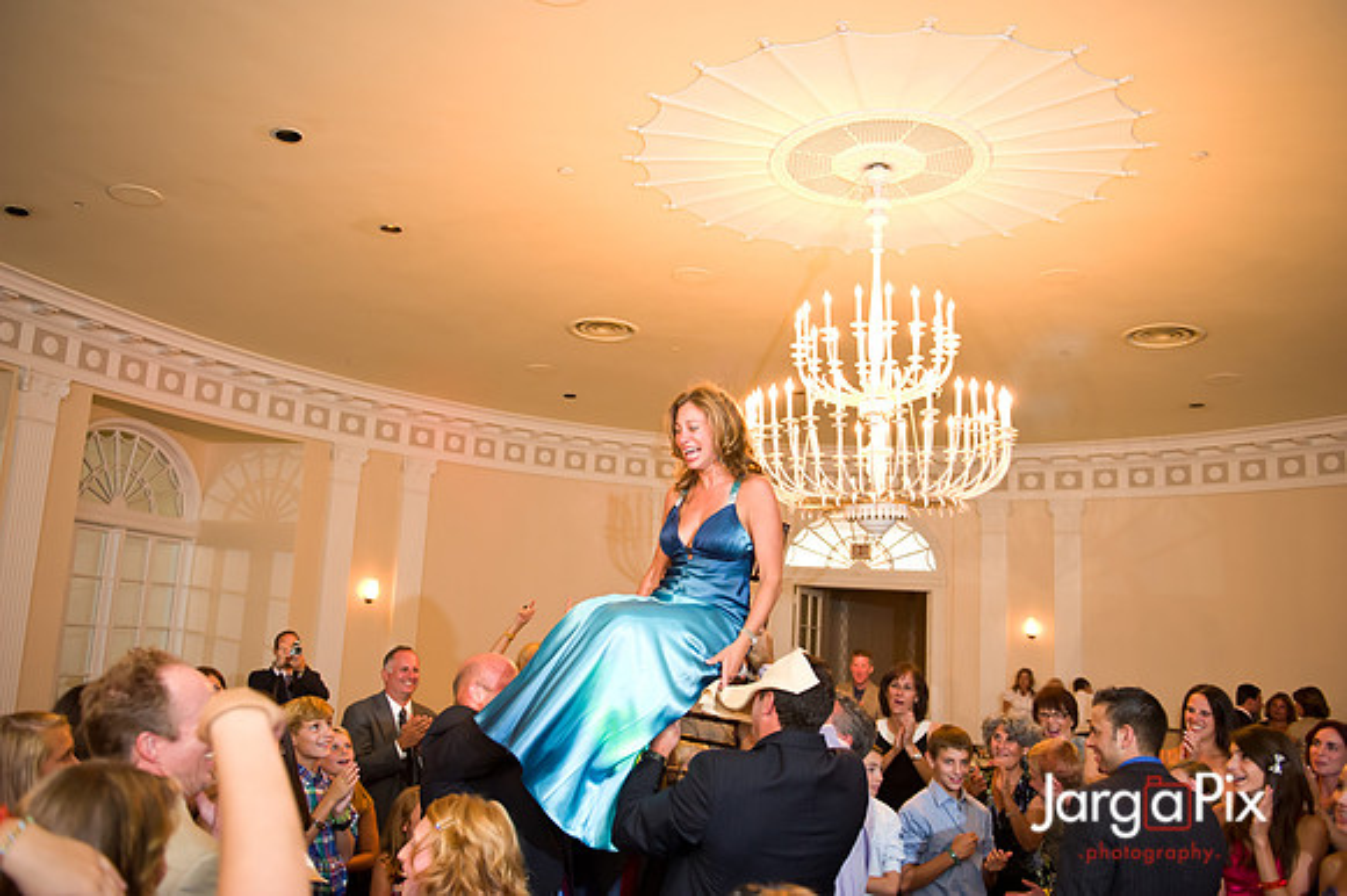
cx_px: 674
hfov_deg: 63.7
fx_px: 1084
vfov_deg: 44.9
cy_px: 448
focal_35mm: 29
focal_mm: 29
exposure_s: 1/125
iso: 1600
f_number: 3.2
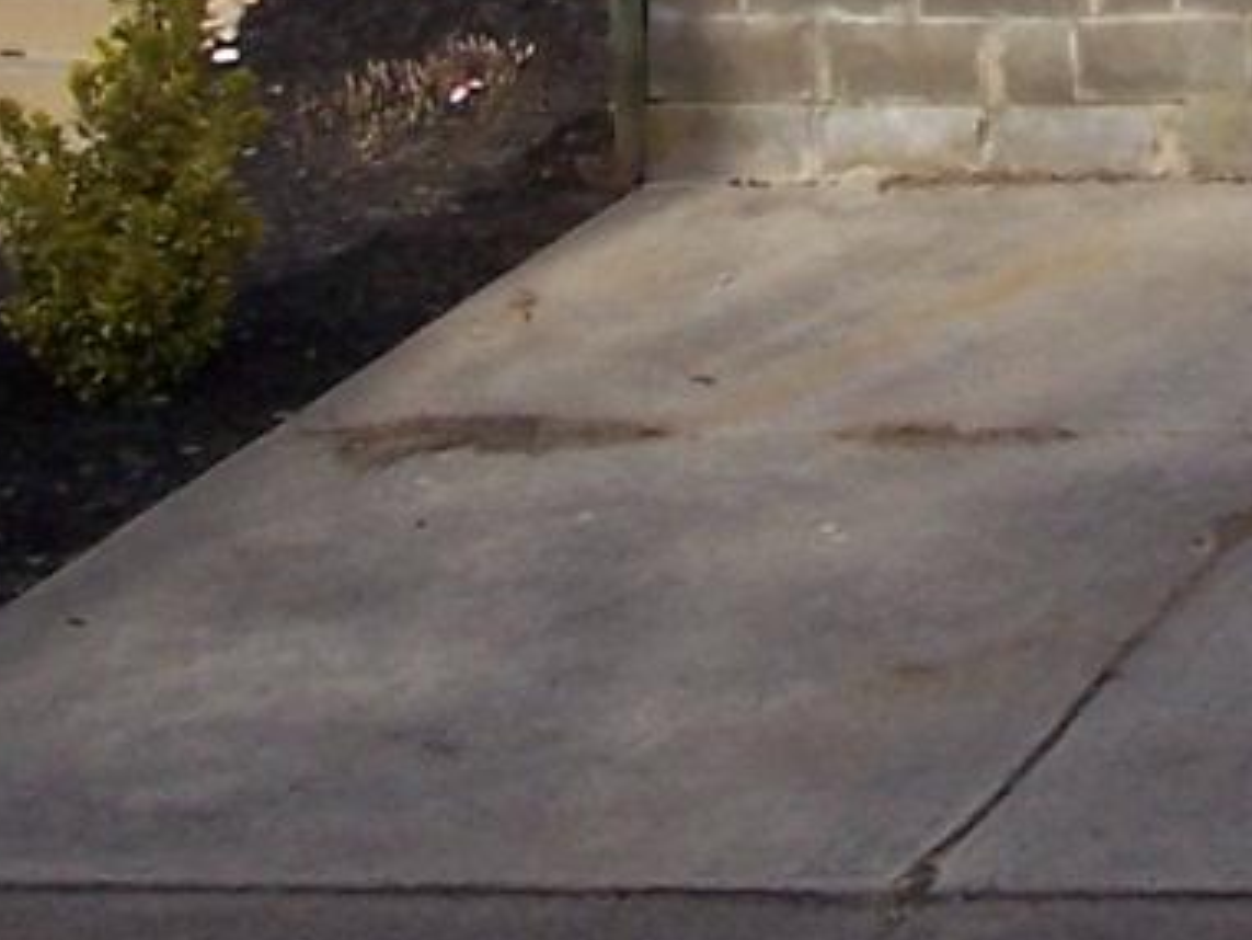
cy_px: -424
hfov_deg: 11.7
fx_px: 5970
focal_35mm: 165
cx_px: 1512
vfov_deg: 8.8
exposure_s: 1/350
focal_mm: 6.3
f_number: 5.6
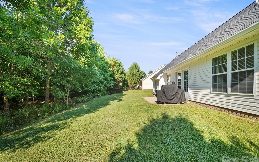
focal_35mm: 13
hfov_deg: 109.3
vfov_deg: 82.5
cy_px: 90
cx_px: 127
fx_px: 92
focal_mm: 12
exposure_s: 1/50
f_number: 9
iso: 250
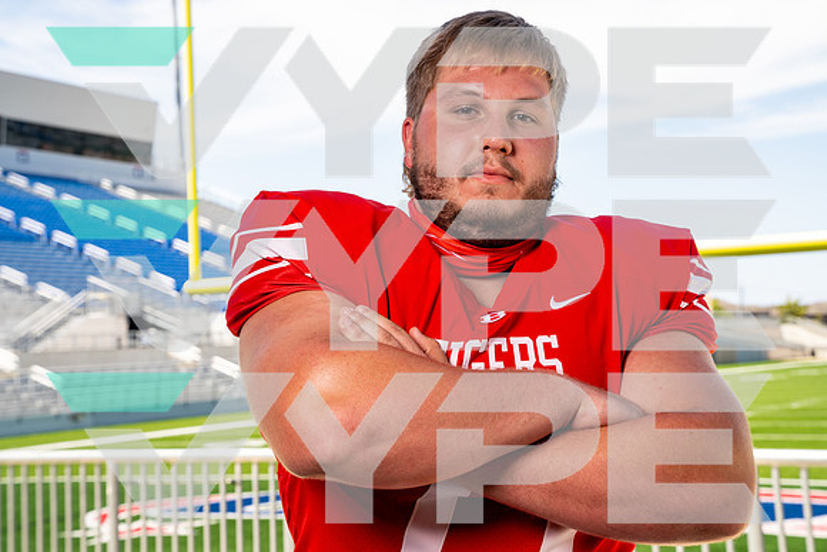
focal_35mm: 60
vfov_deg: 22.6
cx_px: 414
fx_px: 1379
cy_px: 276
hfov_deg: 33.4
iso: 100
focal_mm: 60
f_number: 8
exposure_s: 1/125
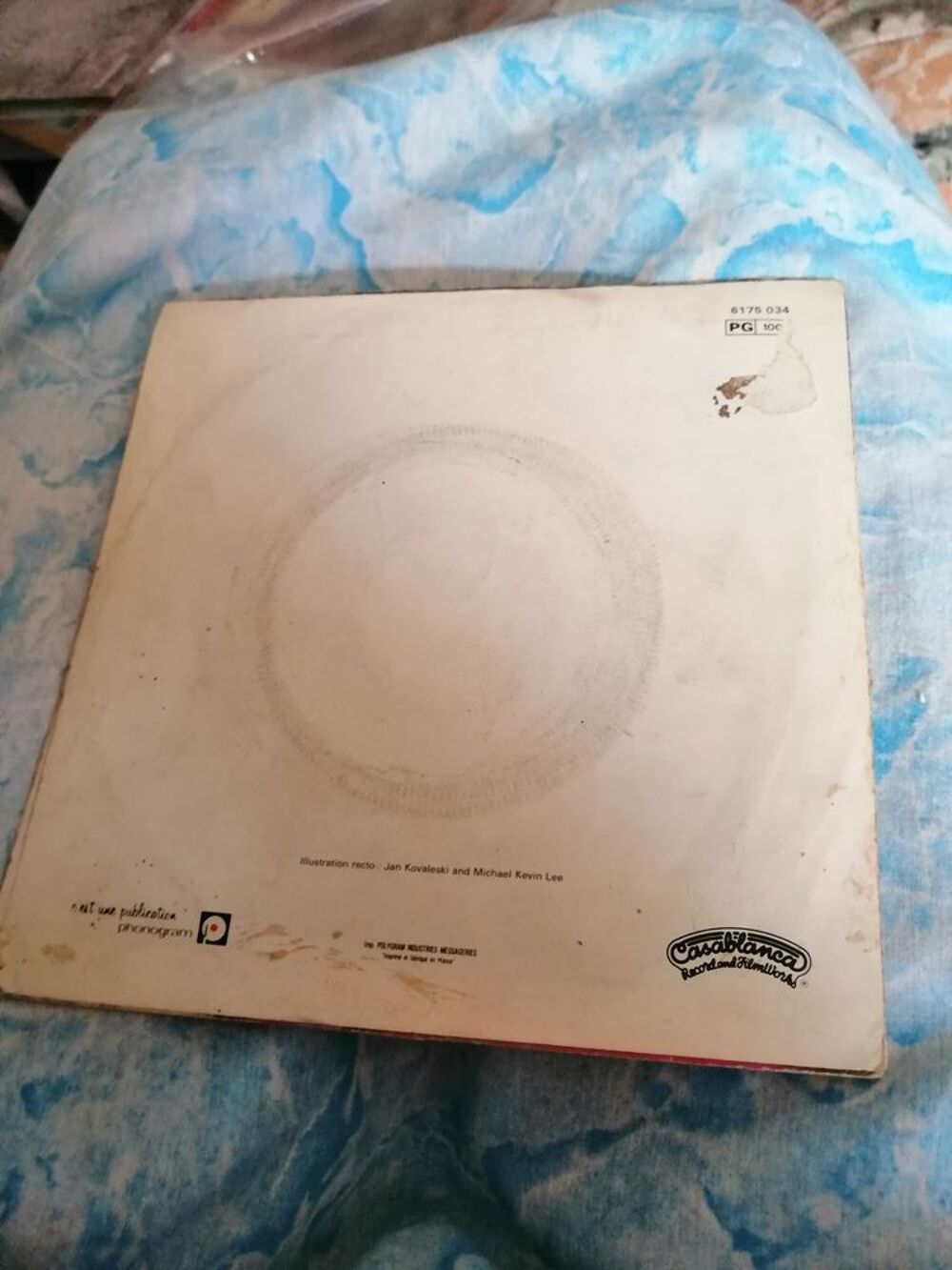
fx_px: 990
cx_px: 476
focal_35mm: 27
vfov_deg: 65.3
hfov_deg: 51.4
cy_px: 635
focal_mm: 3.95
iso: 400
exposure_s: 1/33.3
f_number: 1.8
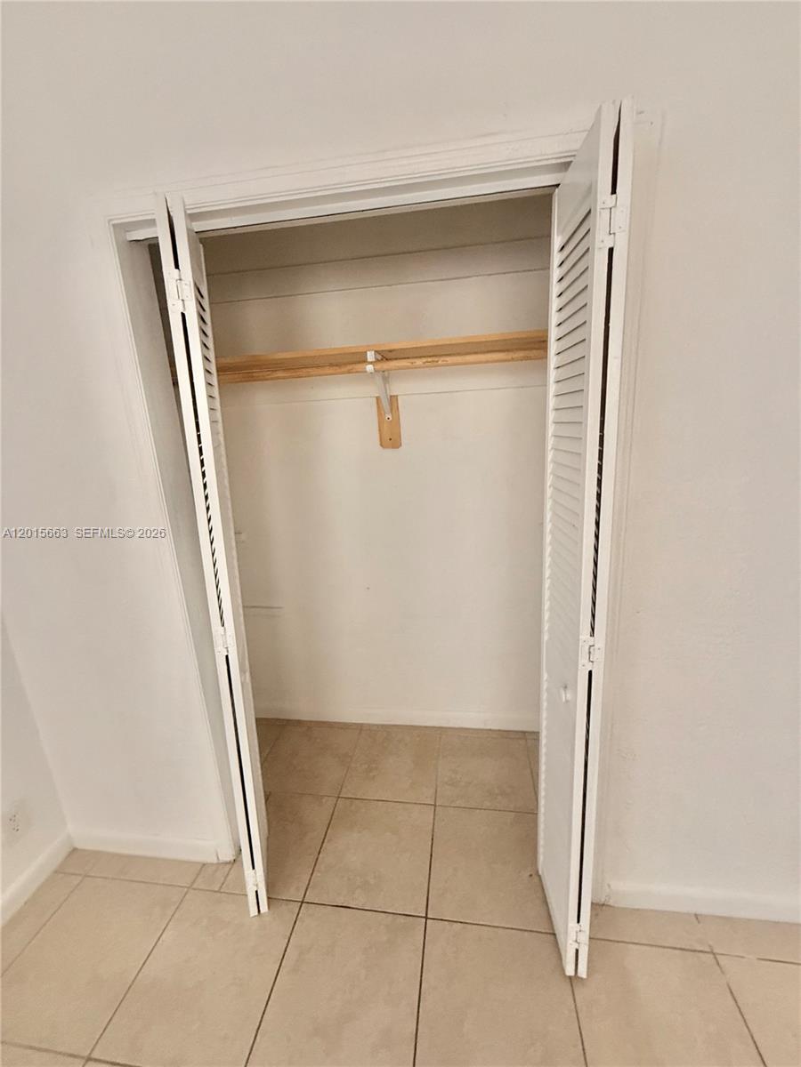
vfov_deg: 102.1
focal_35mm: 14
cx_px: 400
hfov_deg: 85.7
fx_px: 432
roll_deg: +2.5
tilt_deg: -12.4
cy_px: 534
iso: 320
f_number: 2.2
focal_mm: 2.22
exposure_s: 1/77
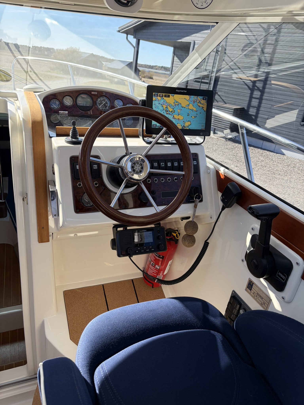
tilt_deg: -23.3
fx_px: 304
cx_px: 152
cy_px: 202
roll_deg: -7.8
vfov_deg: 67.3
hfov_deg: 53.1
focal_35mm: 26
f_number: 1.6
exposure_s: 1/945
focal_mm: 5.96
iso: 64
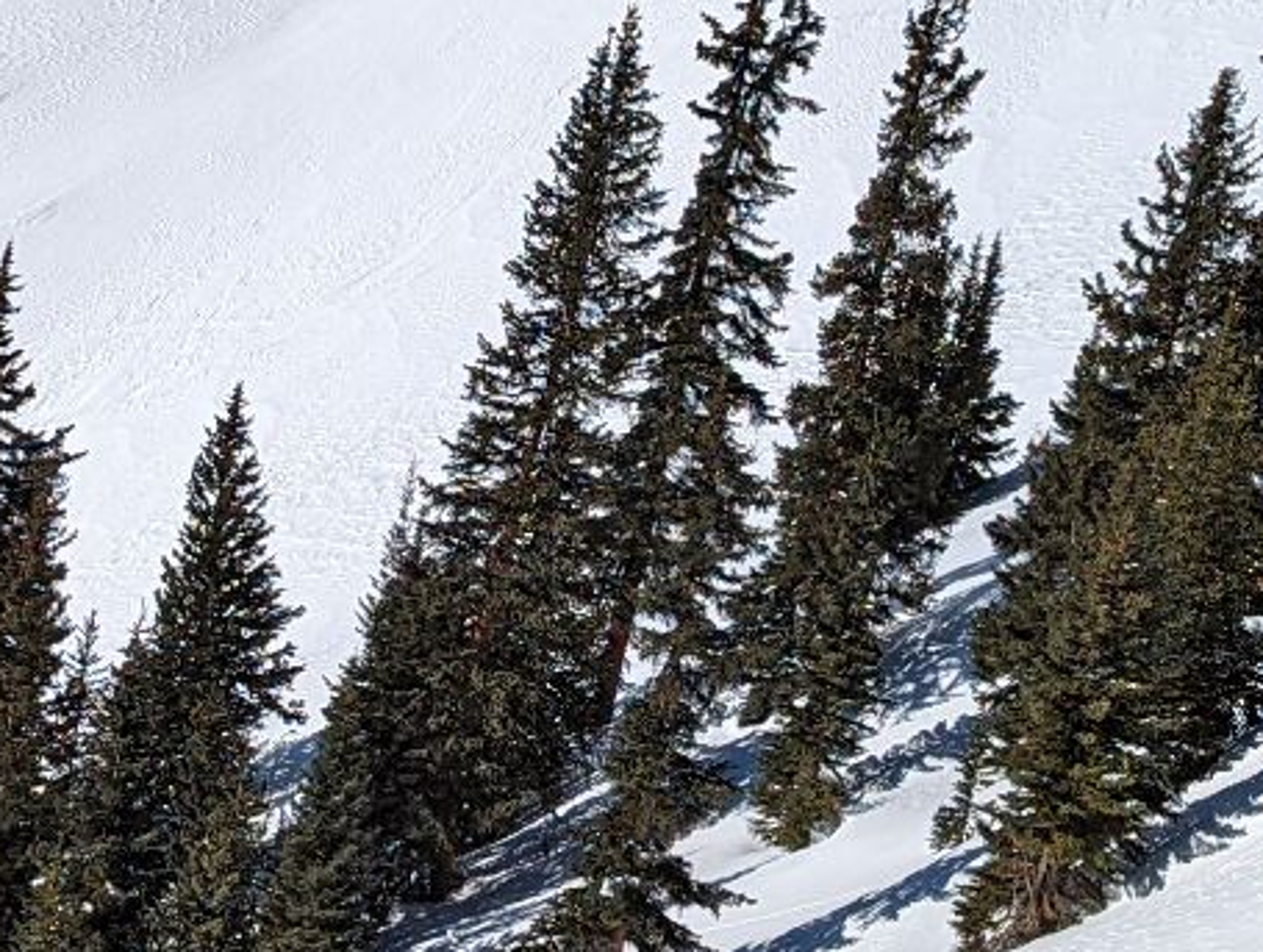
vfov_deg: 13.7
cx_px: 369
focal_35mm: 108
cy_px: 183
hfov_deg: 18.1
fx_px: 3948
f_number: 1.85
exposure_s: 1/5376
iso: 61
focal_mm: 6.81
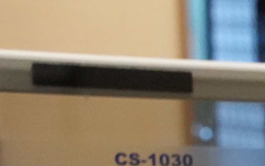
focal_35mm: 304
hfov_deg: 6.0
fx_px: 2192
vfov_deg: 4.1
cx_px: 1003
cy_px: 607
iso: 6400
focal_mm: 37.7
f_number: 5.6
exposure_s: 1/200
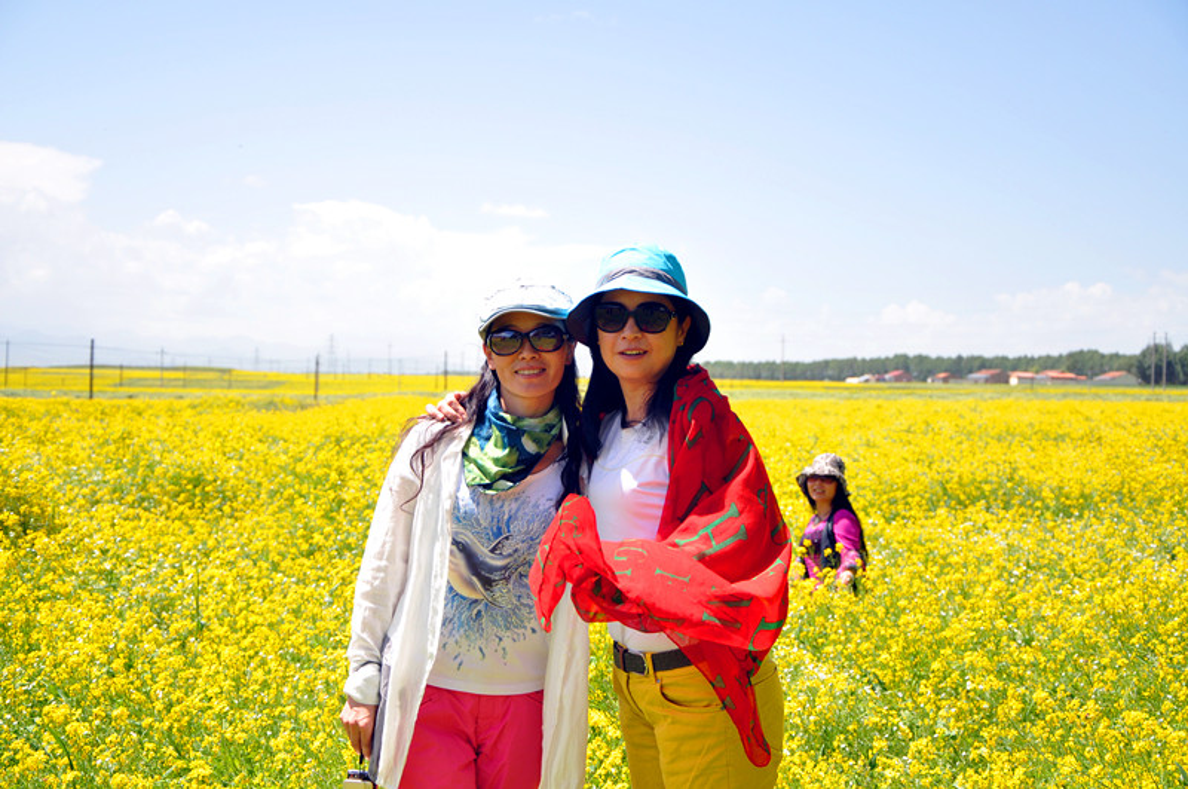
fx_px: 2373
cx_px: 594
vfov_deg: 18.9
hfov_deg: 28.1
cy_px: 394
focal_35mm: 72
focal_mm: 48
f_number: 5.6
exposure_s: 1/400
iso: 200
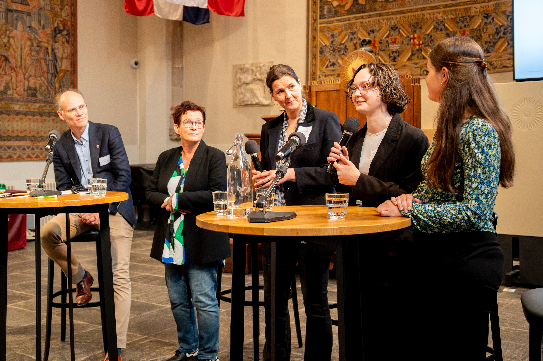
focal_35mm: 39
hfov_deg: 49.6
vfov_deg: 34.2
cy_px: 180
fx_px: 588
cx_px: 272
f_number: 4.5
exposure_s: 1/200
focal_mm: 39
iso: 4000
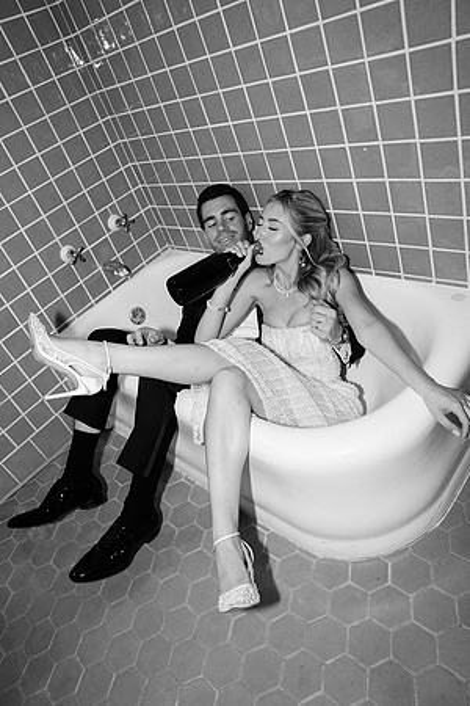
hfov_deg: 53.1
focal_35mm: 24
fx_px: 470
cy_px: 353
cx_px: 235
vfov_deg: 73.7
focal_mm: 24
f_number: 4.5
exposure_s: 1/40
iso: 400
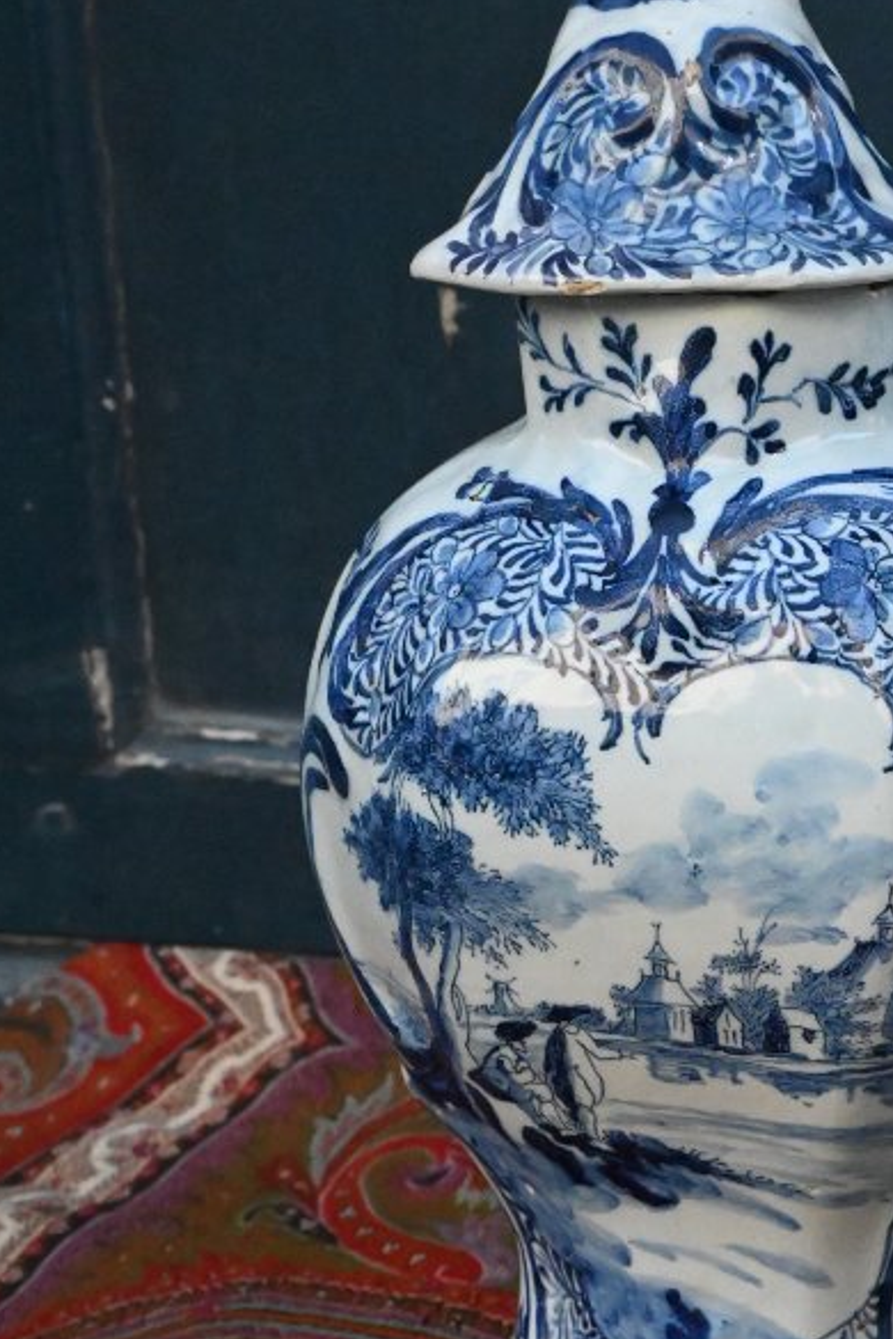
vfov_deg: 25.6
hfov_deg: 17.0
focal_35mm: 79
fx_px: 2921
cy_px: 961
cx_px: 902
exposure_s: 1/4000
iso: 9000
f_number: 6.3
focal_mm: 25.5
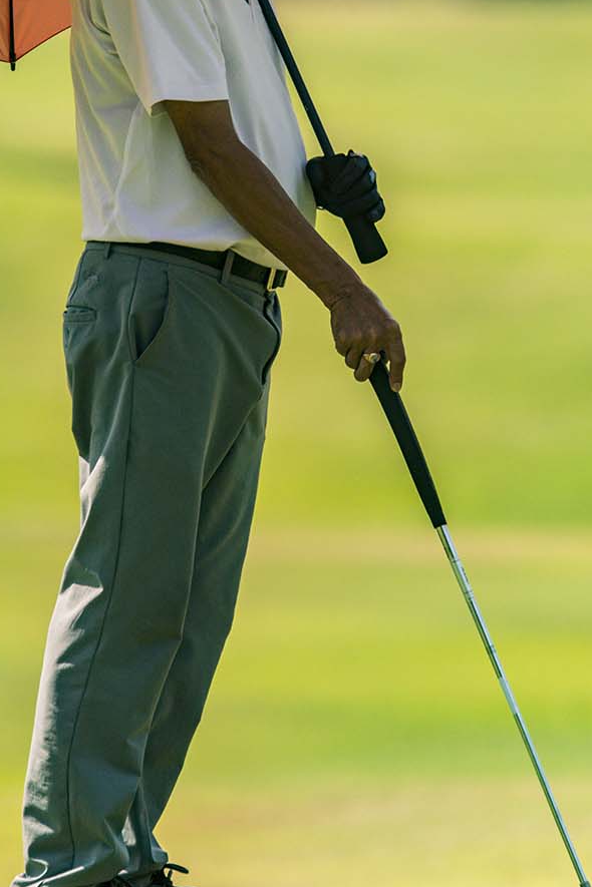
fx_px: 26095
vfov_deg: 1.9
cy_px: 280
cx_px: 345
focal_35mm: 1058
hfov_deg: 1.3
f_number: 8
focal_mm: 650
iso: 1000
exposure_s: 1/2500
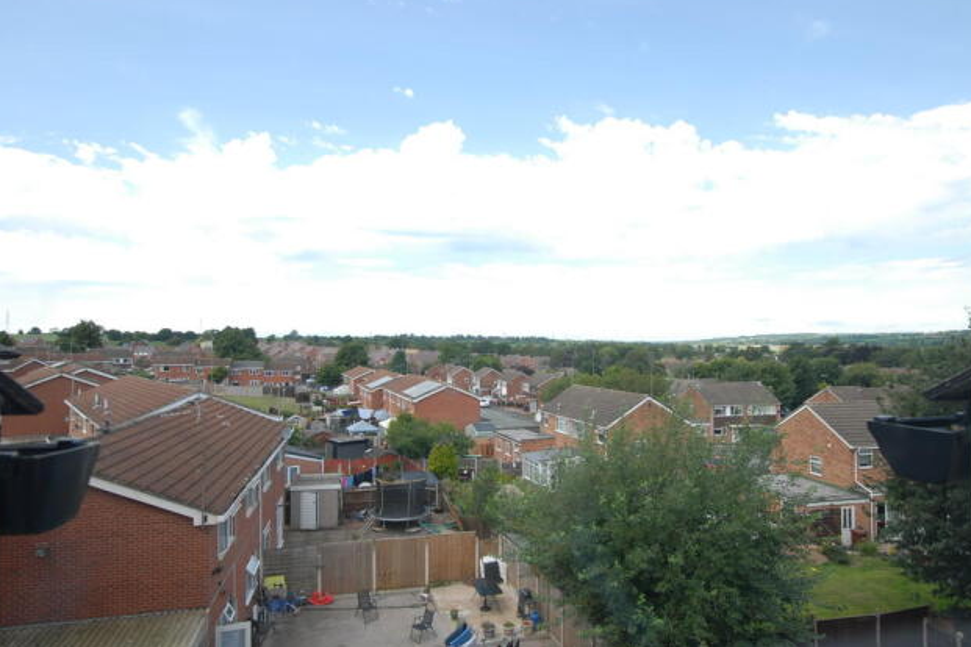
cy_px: 334
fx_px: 554
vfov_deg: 60.6
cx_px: 498
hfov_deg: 82.5
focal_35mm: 21
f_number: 5.6
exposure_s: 1/125
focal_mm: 13
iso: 125
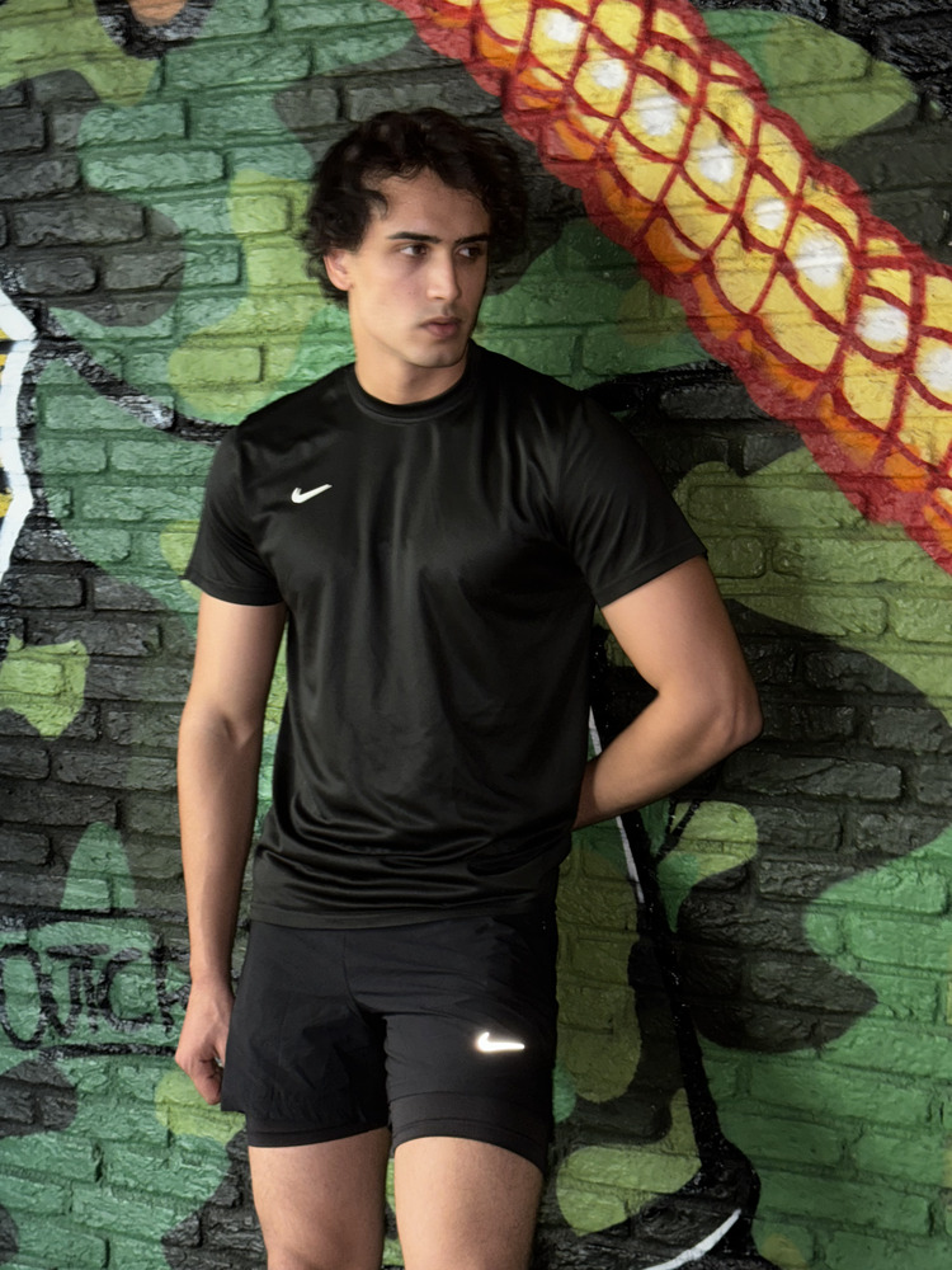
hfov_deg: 30.3
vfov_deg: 39.7
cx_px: 476
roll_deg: -0.9
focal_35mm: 48
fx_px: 1760
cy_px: 635
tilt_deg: -2.8
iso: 100
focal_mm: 6.76
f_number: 1.78
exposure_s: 1/4
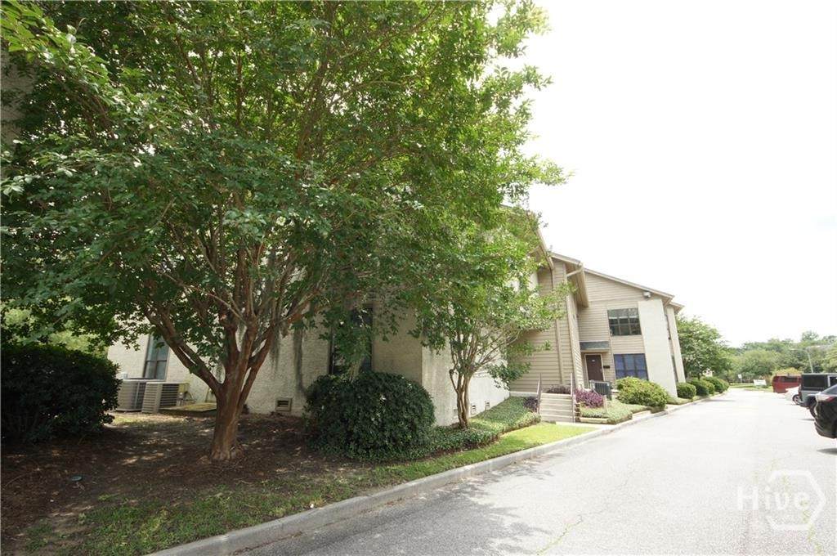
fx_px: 348
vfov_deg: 77.2
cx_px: 418
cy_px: 278
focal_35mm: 15
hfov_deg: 100.5
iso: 200
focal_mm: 10
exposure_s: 1/60
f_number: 11
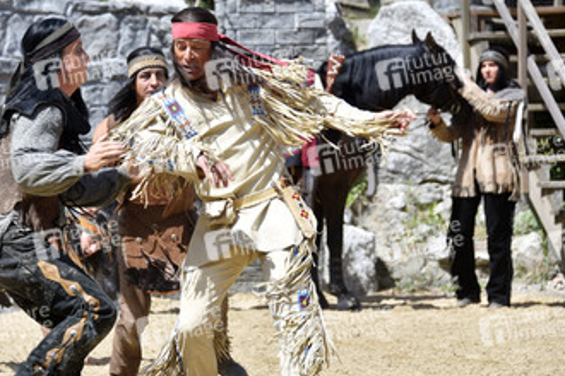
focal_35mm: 198
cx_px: 203
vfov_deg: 6.9
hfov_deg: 10.4
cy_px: 198
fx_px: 3107
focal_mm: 145
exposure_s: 1/400
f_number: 5.6
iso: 100
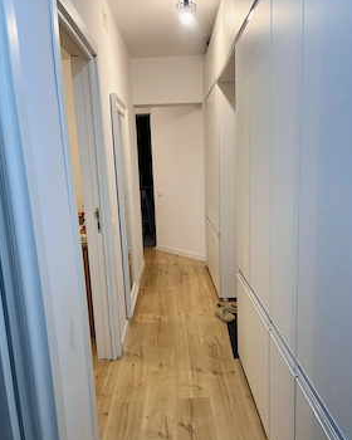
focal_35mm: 29
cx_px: 176
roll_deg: +2.0
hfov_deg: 50.0
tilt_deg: -11.5
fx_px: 378
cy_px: 235
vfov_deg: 60.4
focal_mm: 5.1
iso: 50
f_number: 1.6
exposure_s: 1/100
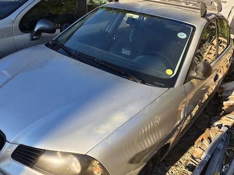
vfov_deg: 43.6
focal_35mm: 32
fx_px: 216
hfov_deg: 56.2
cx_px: 88
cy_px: 115
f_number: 1.8
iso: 50
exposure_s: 1/2608
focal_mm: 5.4
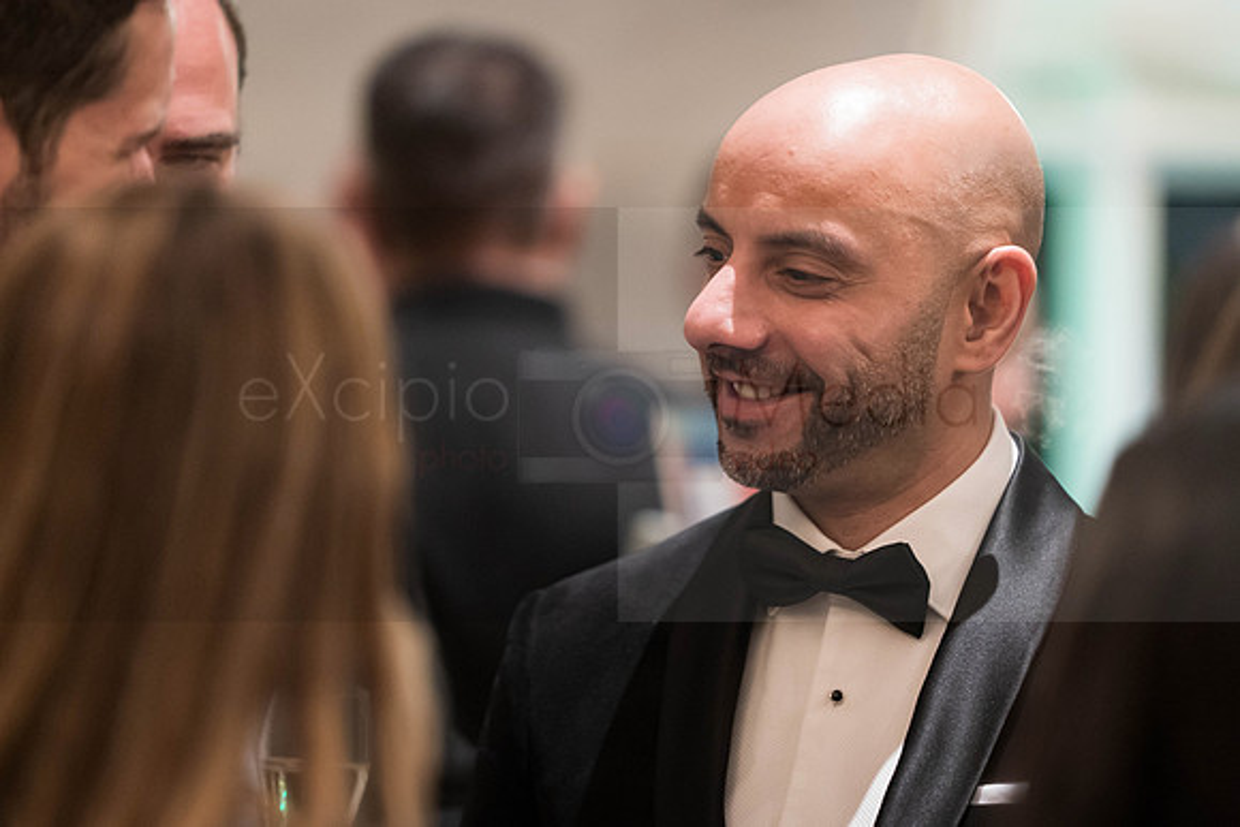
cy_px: 402
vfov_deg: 6.5
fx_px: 7337
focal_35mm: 213
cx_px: 660
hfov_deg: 9.7
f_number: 2.8
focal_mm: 200
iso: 6400
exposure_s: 1/60
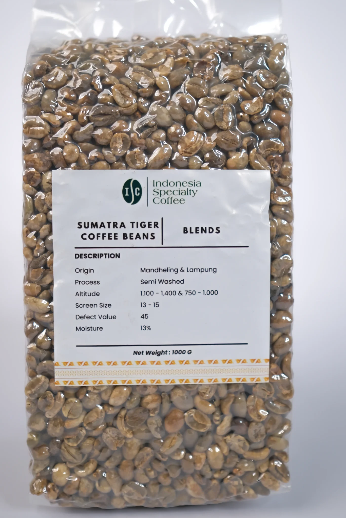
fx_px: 591
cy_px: 237
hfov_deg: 32.6
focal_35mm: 41
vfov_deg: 47.4
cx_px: 158
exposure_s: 1/200
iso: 250
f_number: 2.8
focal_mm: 23
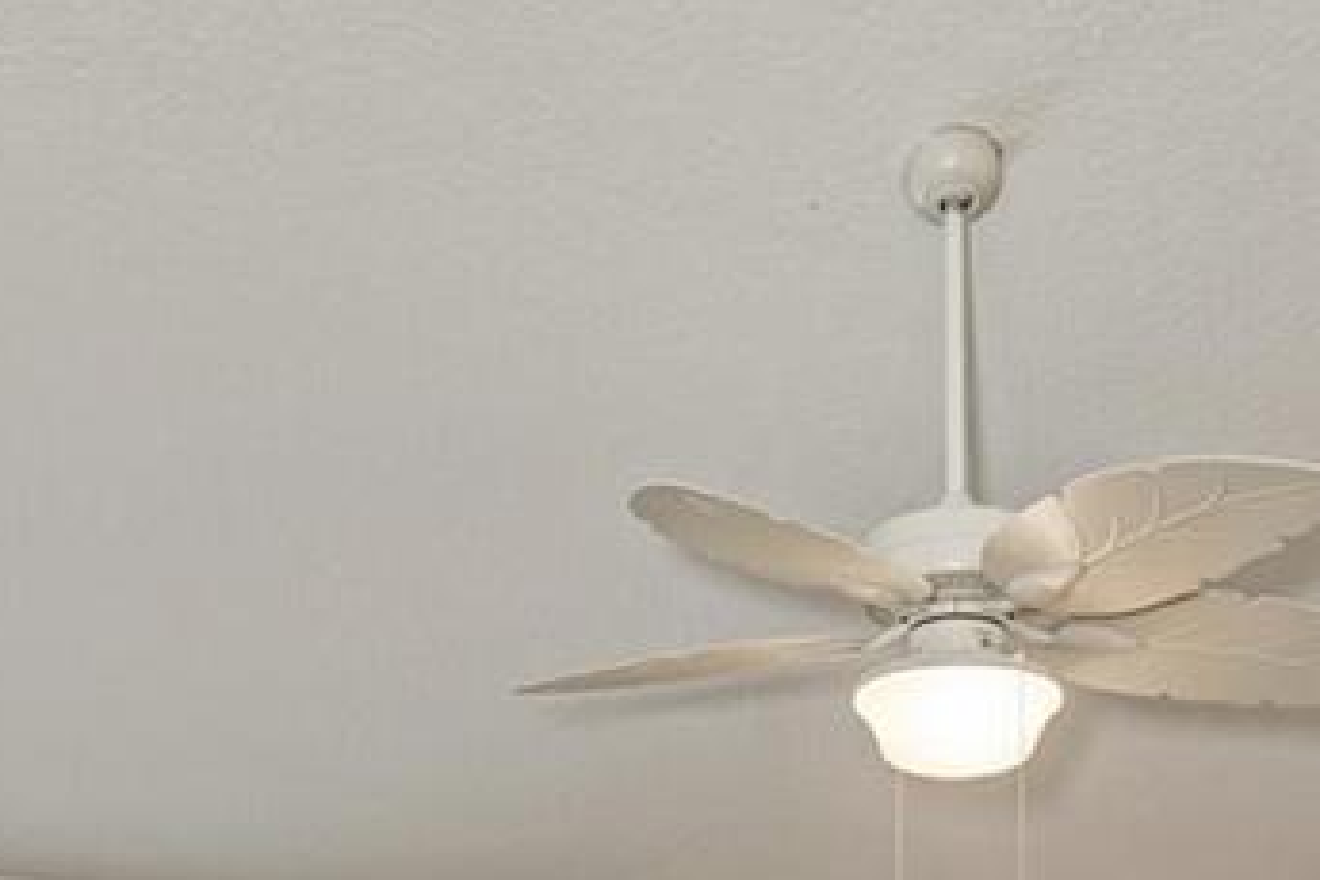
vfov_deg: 18.2
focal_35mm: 65
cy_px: 1393
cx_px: 708
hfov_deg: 30.9
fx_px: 2383
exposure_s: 1/8
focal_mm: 14
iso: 100
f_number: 7.1
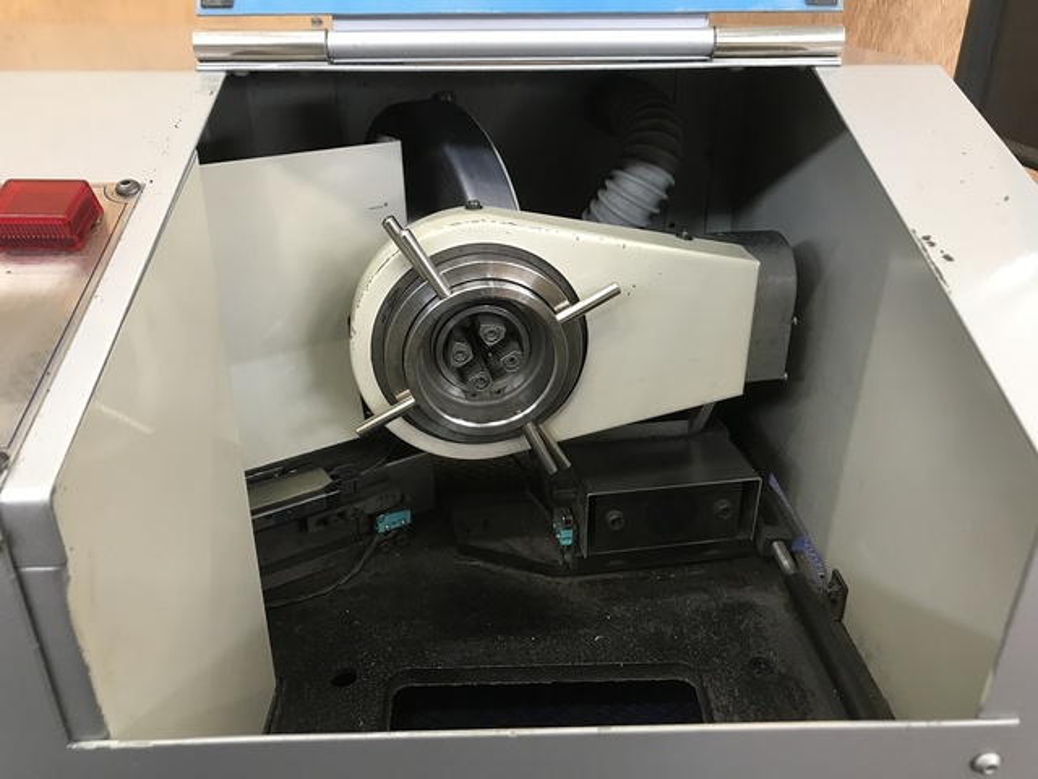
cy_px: 390
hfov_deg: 63.4
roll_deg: -1.1
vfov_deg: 49.7
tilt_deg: -27.0
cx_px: 519
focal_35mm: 28
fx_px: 840
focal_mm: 3.99
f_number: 1.8
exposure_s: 1/15
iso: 50
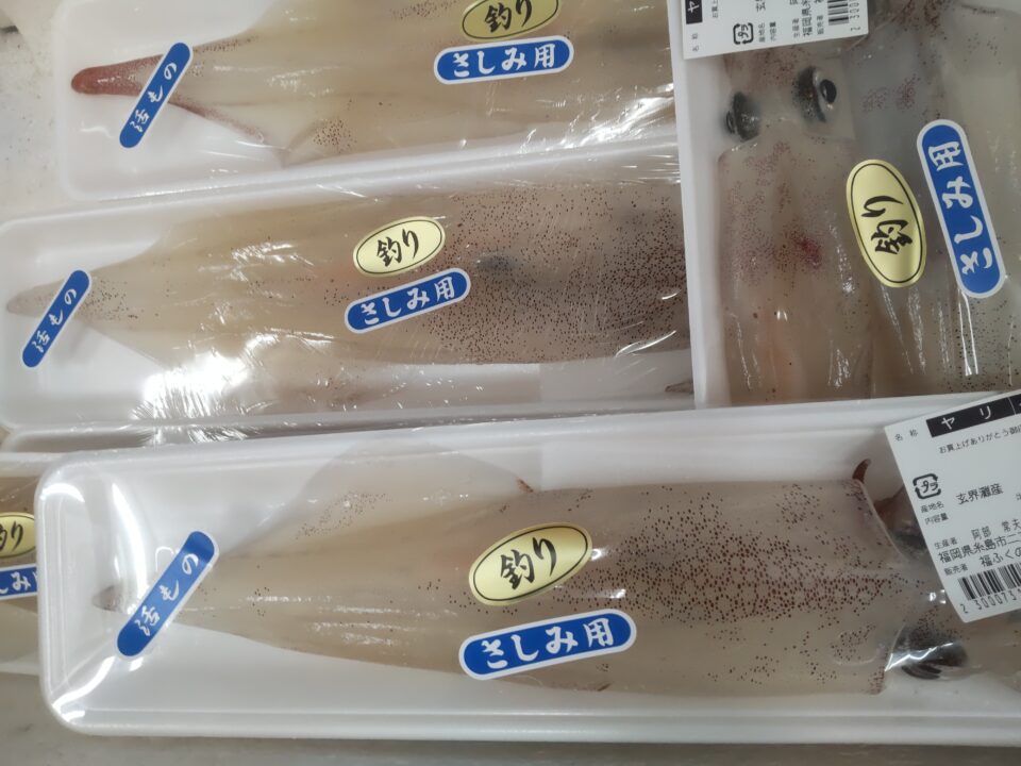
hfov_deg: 71.6
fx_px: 708
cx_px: 510
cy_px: 383
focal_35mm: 24
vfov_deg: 56.8
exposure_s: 1/60
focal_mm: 3.43
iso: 122
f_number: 2
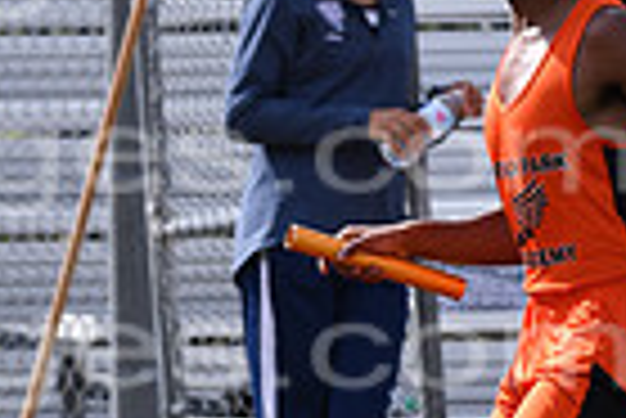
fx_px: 32638
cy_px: 258
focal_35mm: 1875
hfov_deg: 1.1
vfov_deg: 0.7
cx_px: -378
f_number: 5.6
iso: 400
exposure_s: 1/2000
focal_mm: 300
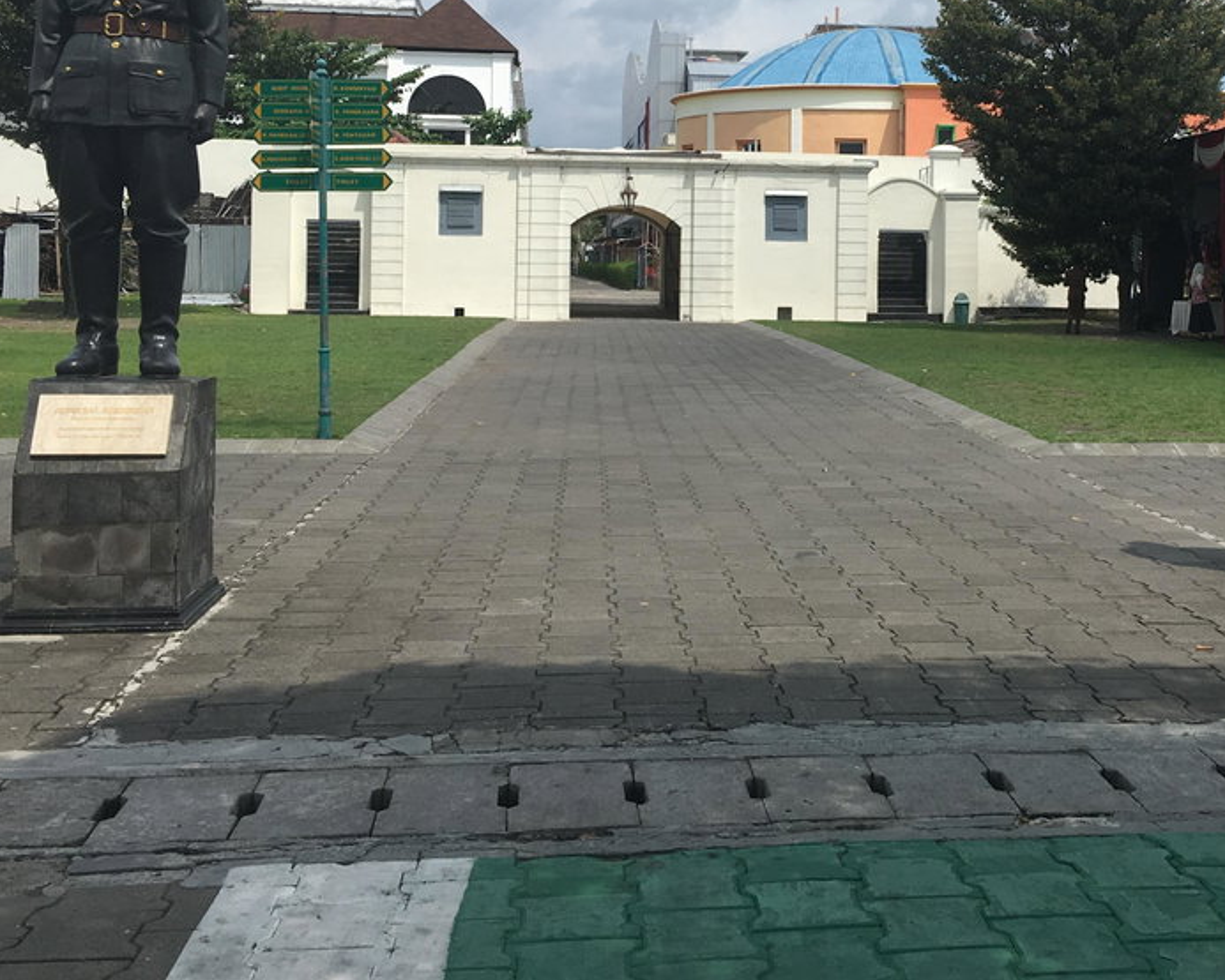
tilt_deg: +0.9
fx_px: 1777
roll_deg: -2.0
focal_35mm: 49
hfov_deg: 37.7
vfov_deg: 30.4
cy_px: 249
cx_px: 806
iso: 25
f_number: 2.2
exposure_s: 1/2481
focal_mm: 4.15
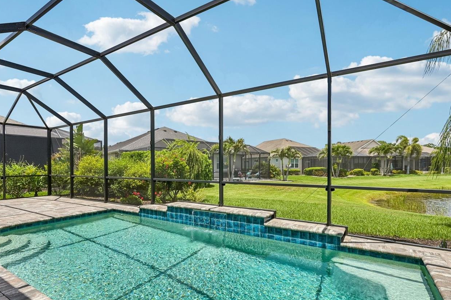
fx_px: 225
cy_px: 163
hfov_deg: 90.0
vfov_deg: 67.3
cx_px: 222
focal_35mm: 18
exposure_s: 1/1000
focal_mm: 14
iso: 400
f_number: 8
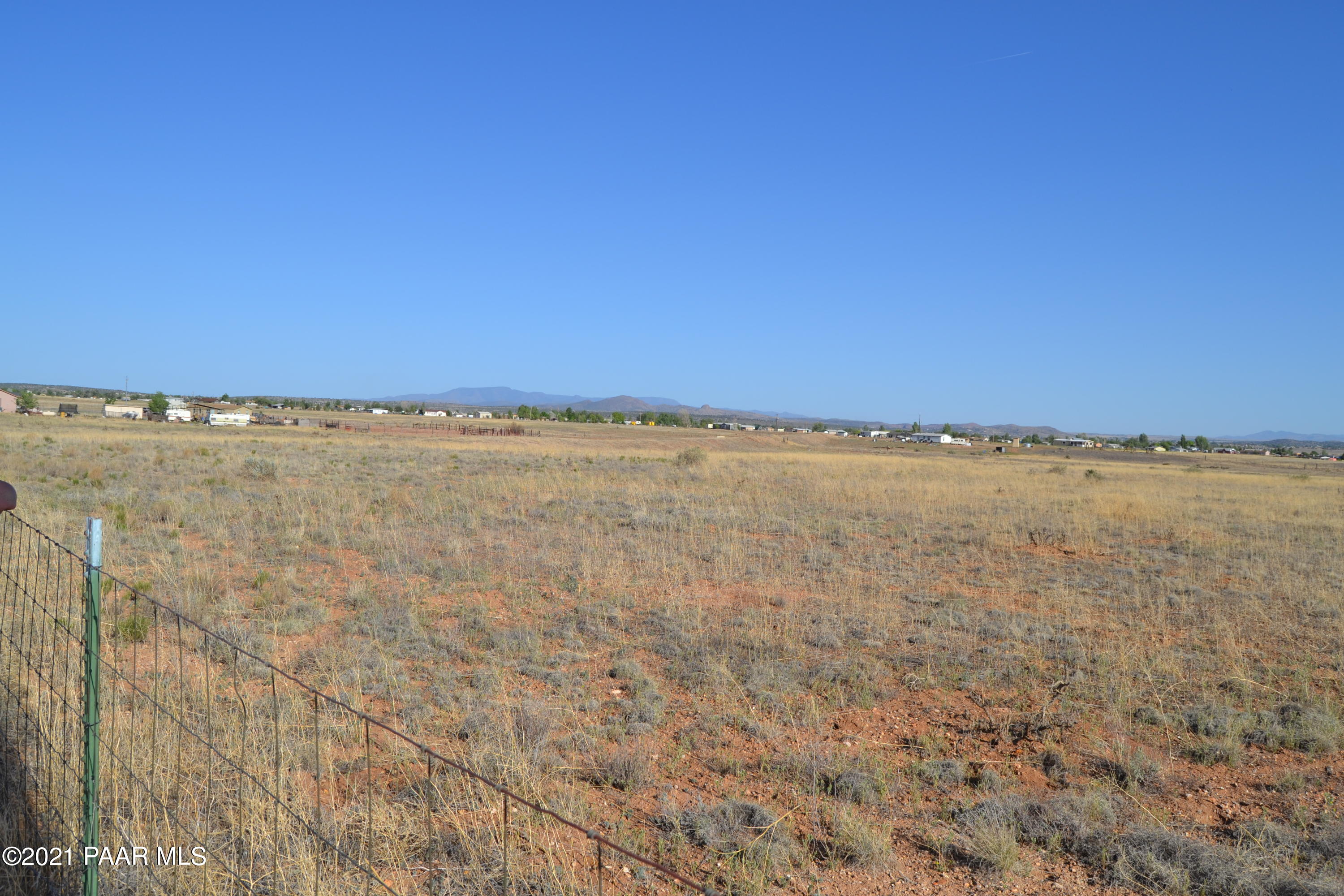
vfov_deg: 47.9
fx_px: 1008
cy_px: 448
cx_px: 672
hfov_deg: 67.4
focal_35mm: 27
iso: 100
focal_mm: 18
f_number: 8
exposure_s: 1/400
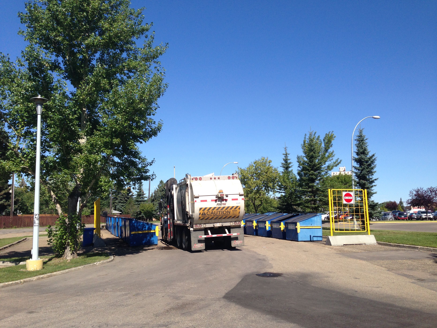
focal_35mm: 33
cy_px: 164
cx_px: 218
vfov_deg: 42.9
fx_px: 417
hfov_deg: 55.4
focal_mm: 4.13
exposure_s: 1/1506
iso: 50
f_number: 2.4
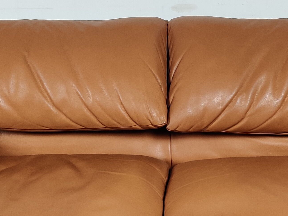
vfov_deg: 17.3
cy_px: 197
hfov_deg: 23.2
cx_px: 192
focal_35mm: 84
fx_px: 699
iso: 160
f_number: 1.65
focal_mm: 4.75
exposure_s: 1/50
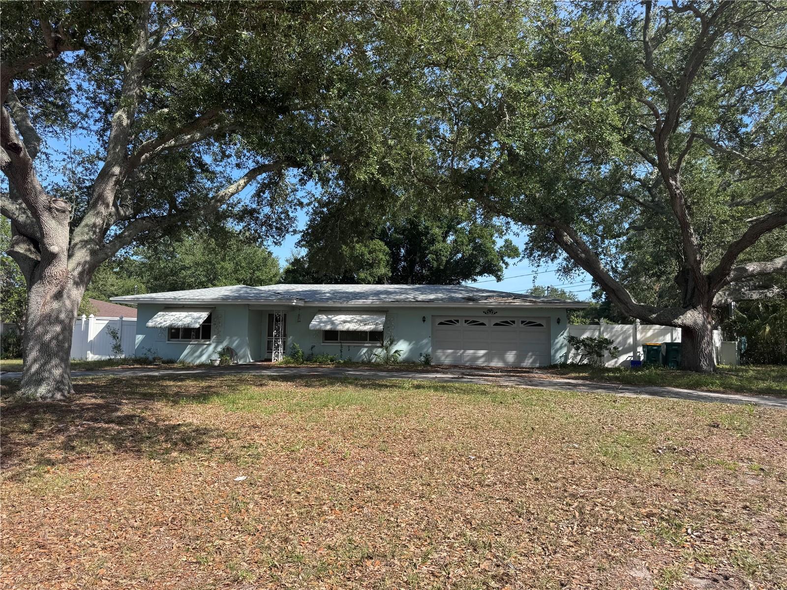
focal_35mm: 24
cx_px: 394
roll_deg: -1.0
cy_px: 295
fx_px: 546
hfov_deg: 71.6
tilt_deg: +4.7
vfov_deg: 56.8
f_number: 1.78
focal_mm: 6.76
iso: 80
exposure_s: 1/2415
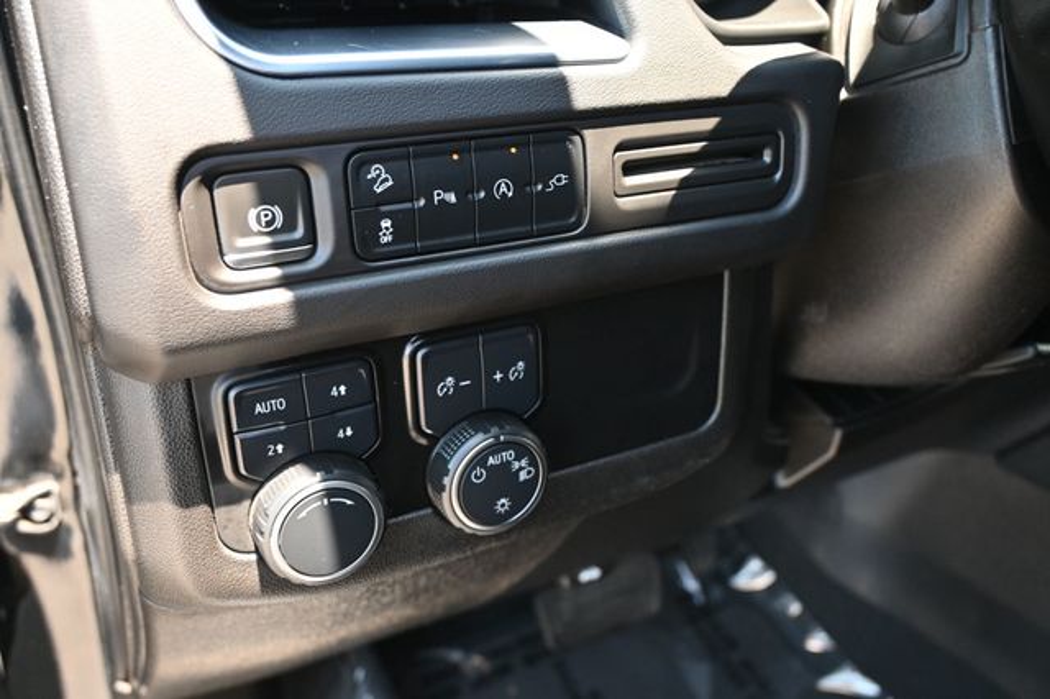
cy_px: 350
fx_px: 918
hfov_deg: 59.5
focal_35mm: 32
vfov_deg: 41.7
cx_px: 525
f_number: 4
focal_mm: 21
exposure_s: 1/125
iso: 720
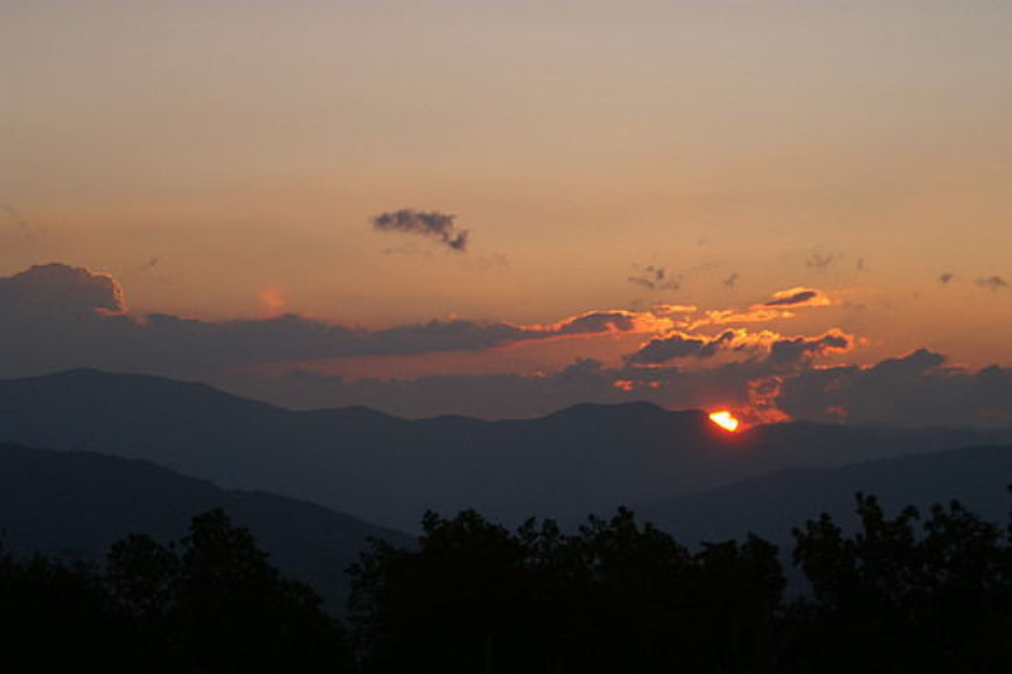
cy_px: 337
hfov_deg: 19.5
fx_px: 2950
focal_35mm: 105
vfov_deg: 13.0
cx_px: 506
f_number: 6.3
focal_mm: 70
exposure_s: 1/200
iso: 100
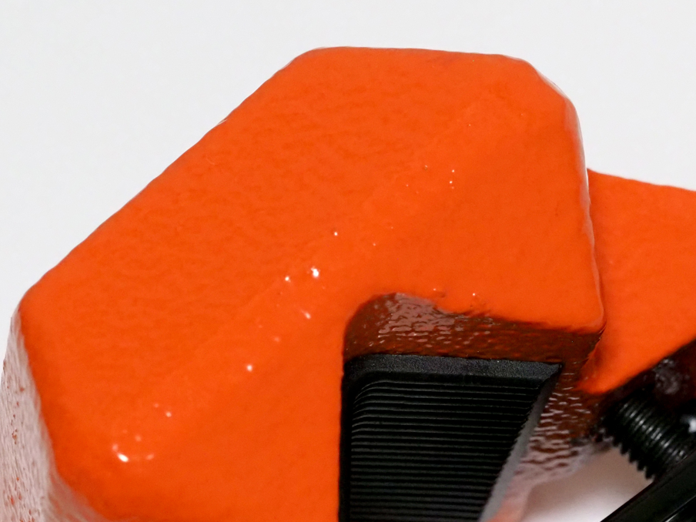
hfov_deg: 7.8
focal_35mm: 255
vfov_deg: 5.8
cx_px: 459
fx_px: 5127
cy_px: 375
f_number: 5.6
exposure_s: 1/125
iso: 4000
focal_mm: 60
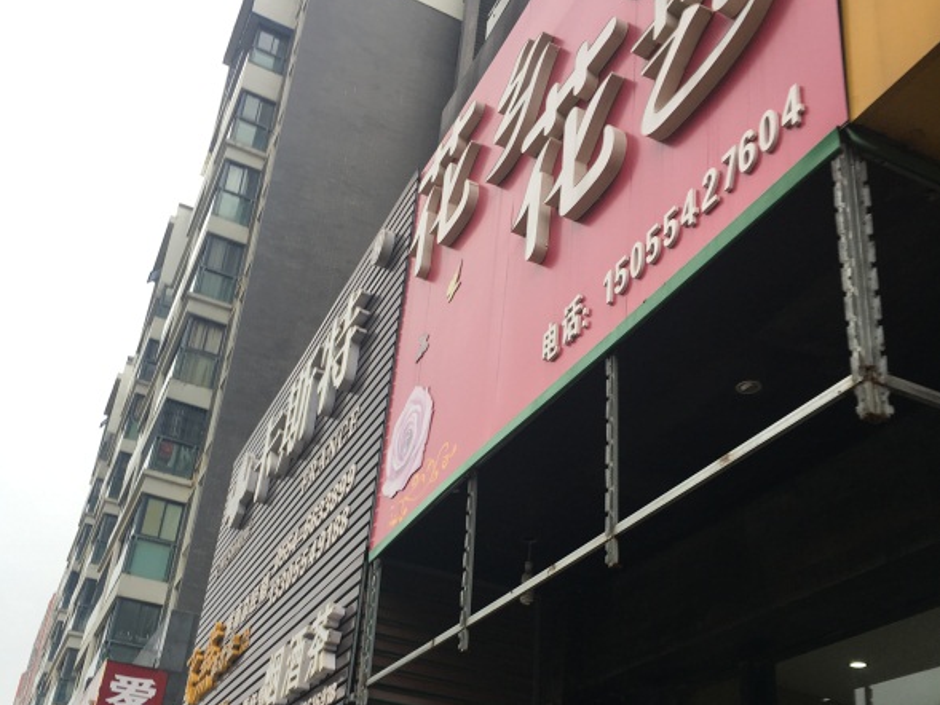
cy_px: 485
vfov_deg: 36.4
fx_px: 1059
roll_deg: -4.3
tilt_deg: +29.1
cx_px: 468
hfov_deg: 47.9
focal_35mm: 39
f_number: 2.2
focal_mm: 4.15
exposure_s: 1/104
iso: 25
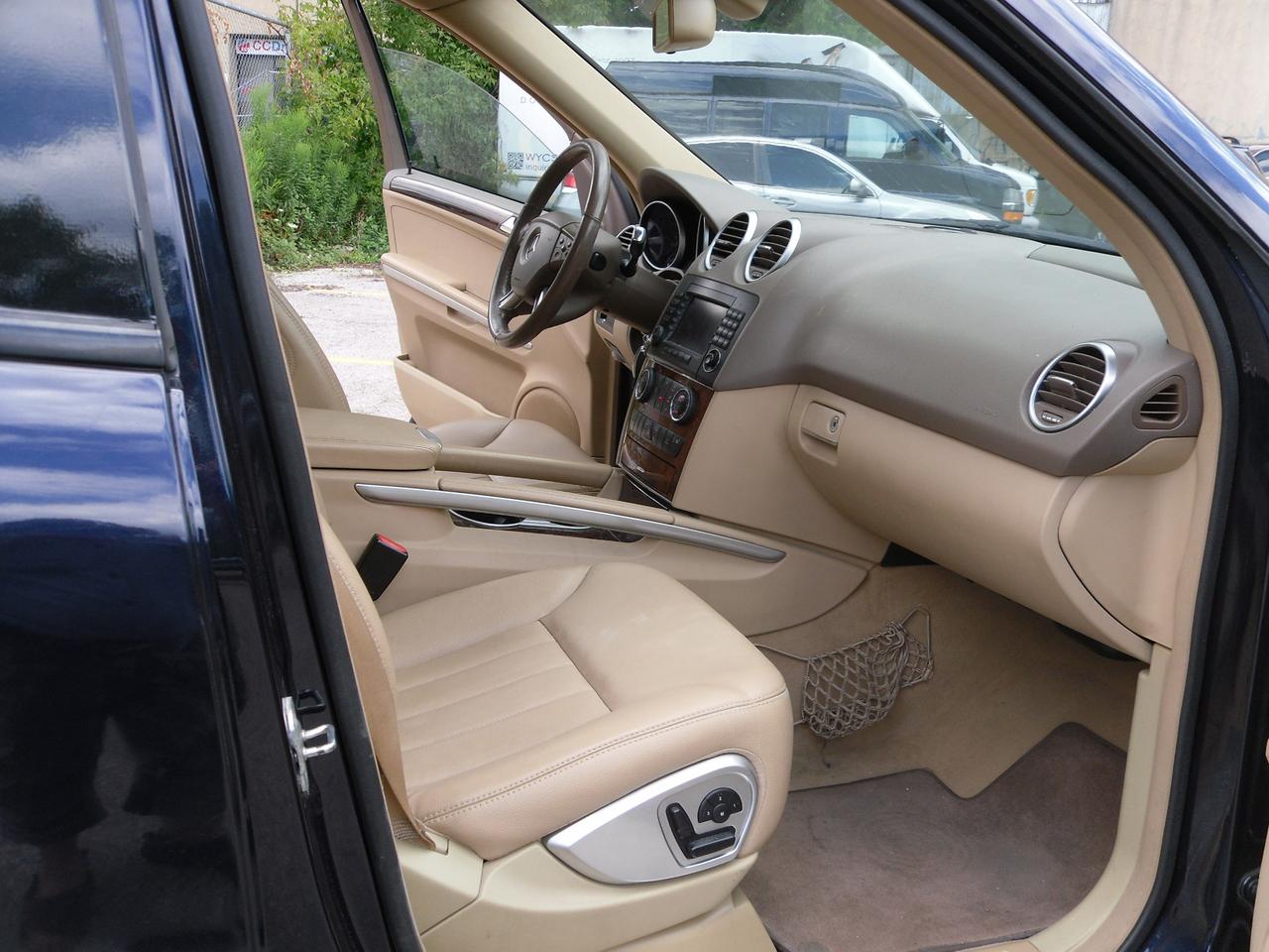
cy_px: 476
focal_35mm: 35
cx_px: 634
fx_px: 1283
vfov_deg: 40.7
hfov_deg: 52.6
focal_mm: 6.3
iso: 80
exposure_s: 1/117
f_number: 3.5
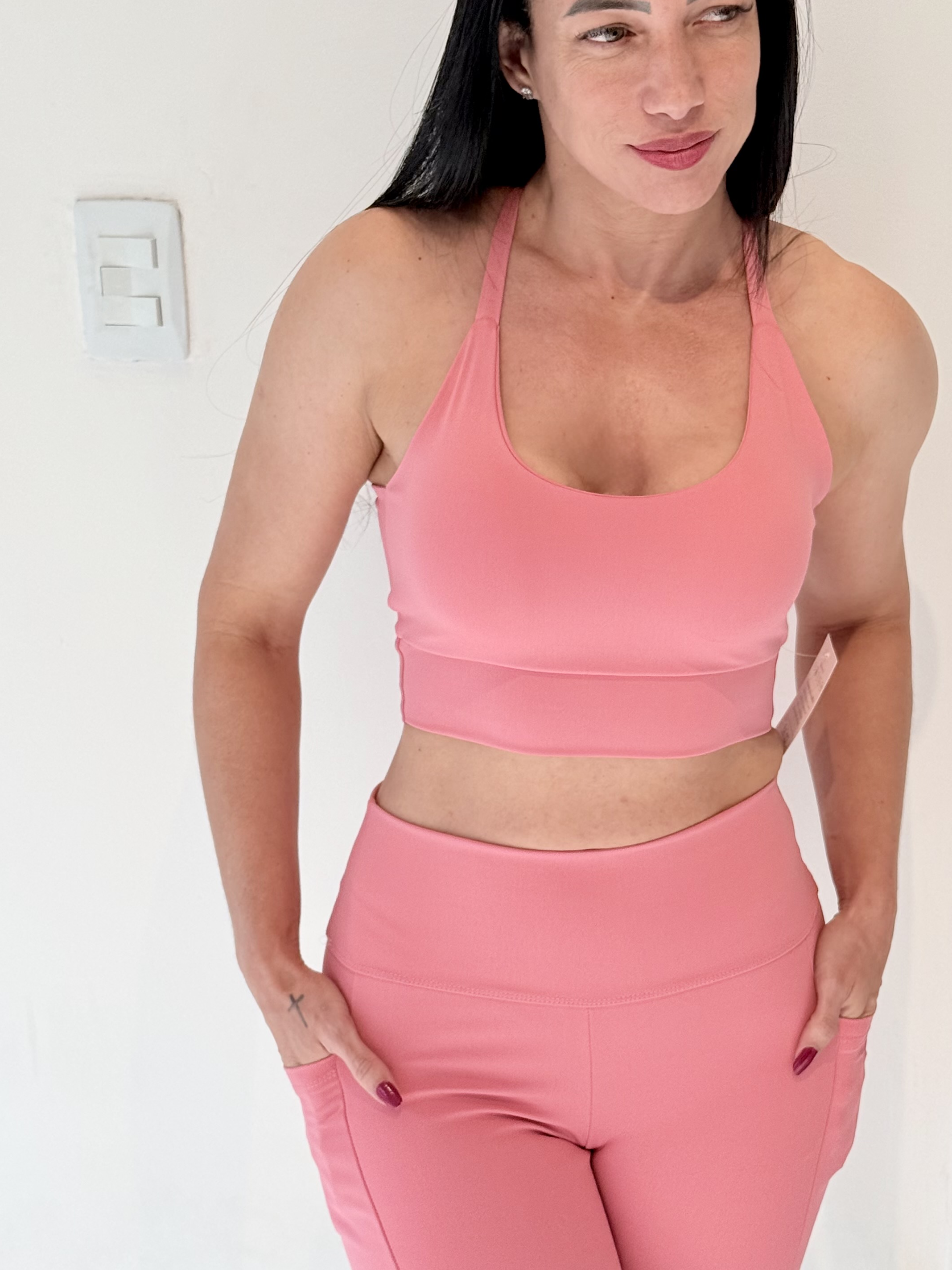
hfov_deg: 21.6
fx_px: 2493
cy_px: 664
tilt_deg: -22.1
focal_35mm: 68
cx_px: 605
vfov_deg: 28.6
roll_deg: +0.2
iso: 100
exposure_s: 1/499
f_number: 1.78
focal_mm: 6.76
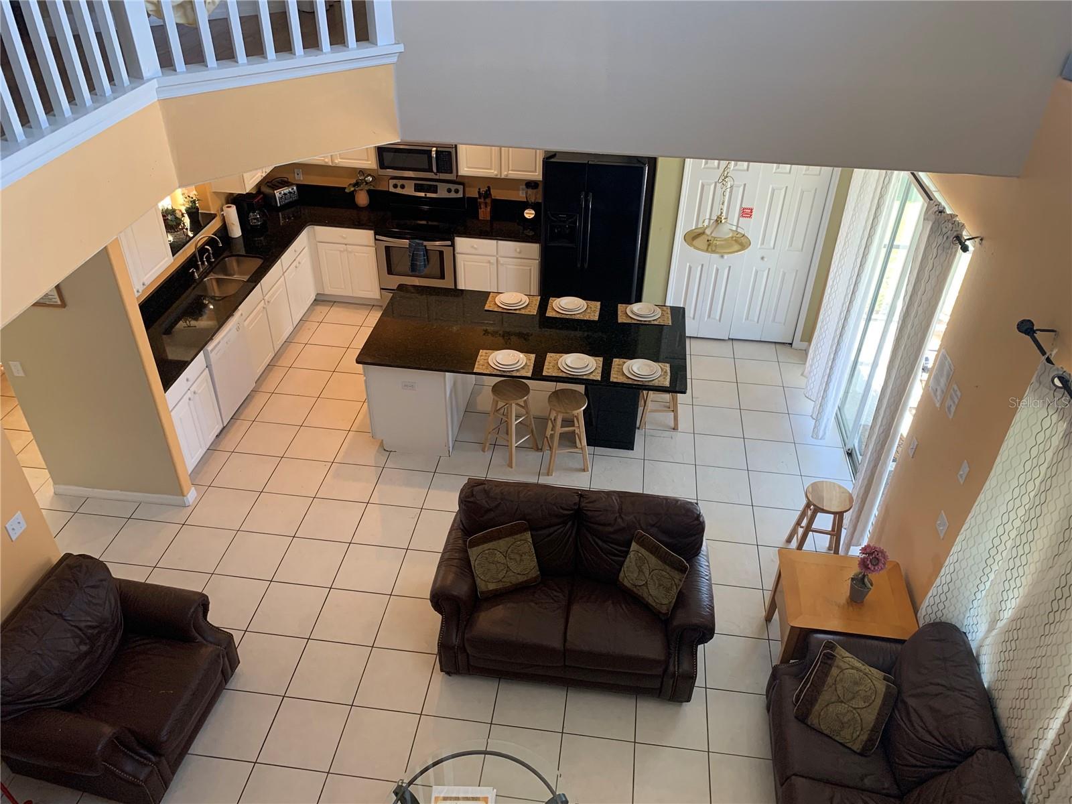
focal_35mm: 26
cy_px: 402
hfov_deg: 67.3
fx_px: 805
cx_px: 536
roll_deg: -3.0
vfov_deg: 53.1
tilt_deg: -35.1
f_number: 1.8
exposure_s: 1/64
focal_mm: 4.25
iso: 100
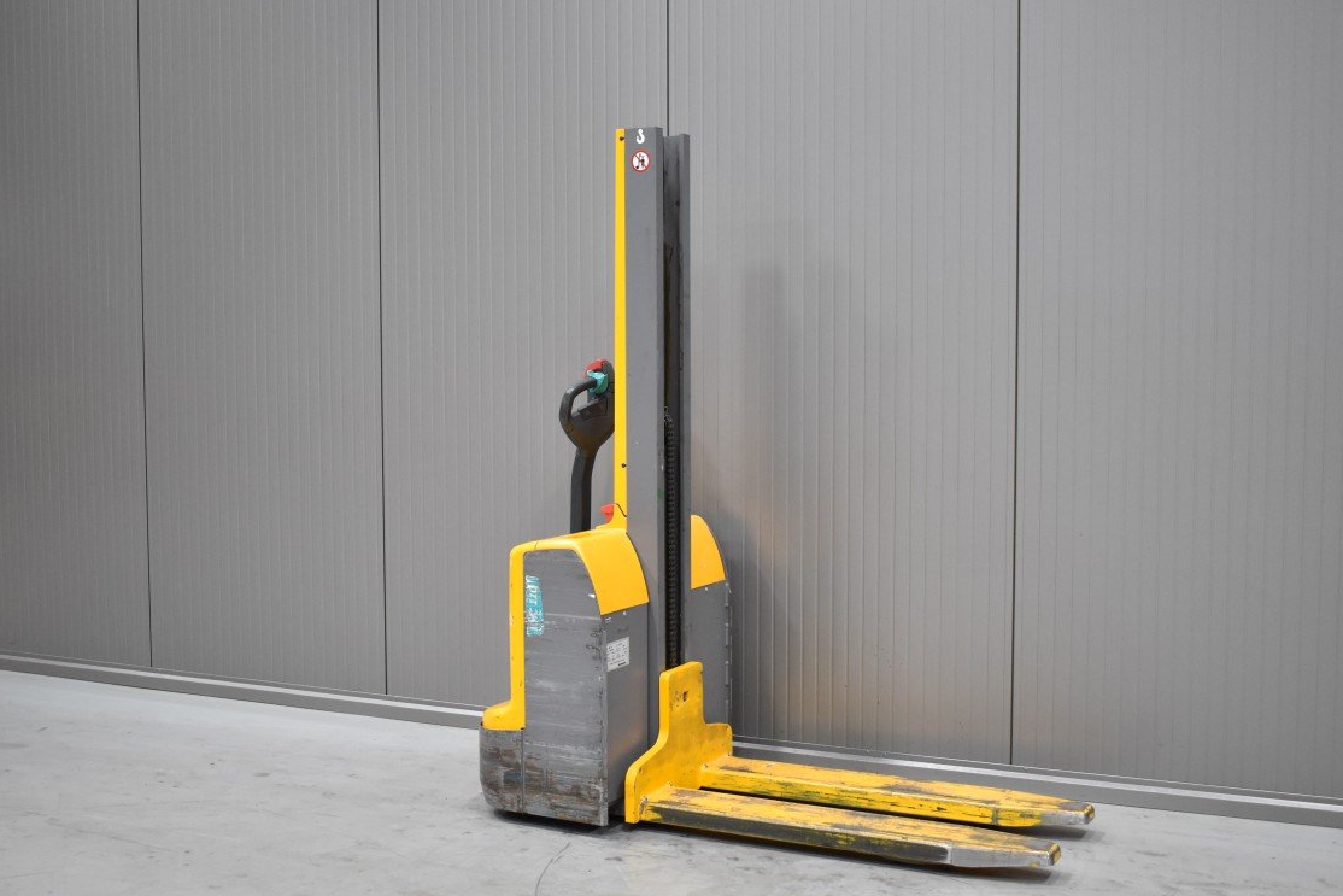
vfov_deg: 31.9
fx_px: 1567
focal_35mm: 42
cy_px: 472
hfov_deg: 46.4
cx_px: 688
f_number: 4.5
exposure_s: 1/60
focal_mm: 26
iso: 1250
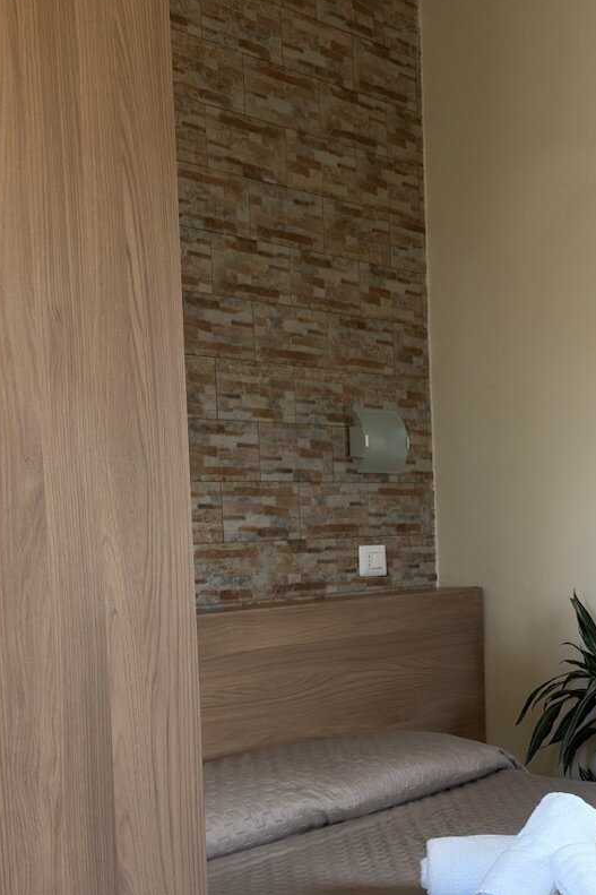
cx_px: 731
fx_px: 1739
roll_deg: +1.3
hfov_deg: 18.4
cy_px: 672
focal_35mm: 70
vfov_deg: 28.4
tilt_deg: -5.7
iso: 80
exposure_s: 1/50
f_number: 1.6
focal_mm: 5.96
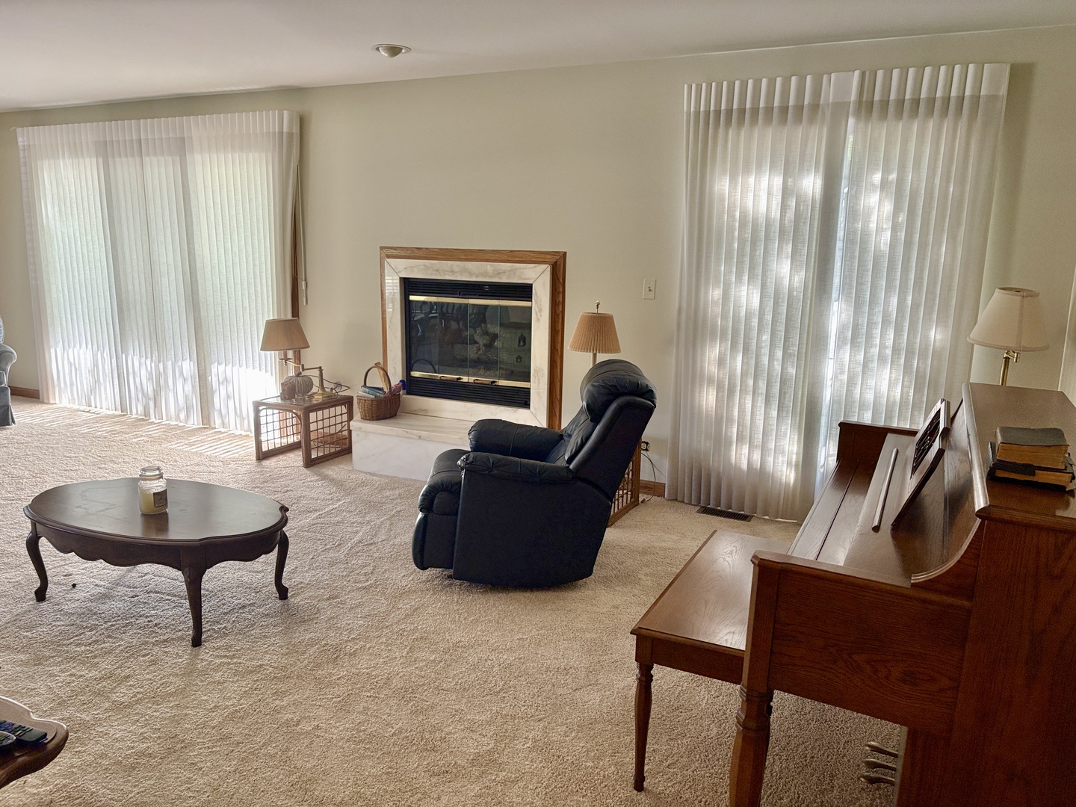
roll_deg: -1.0
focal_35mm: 26
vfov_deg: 53.1
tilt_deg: -10.9
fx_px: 808
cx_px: 538
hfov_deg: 67.3
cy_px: 404
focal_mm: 5.96
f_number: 1.6
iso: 160
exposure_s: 1/60
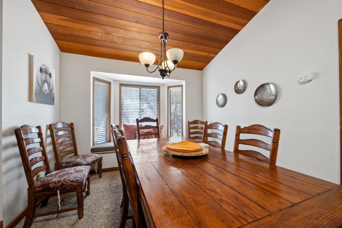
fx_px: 133
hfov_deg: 104.3
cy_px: 114
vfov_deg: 81.1
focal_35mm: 14
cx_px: 171
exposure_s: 1/4
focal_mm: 14
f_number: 9
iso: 250
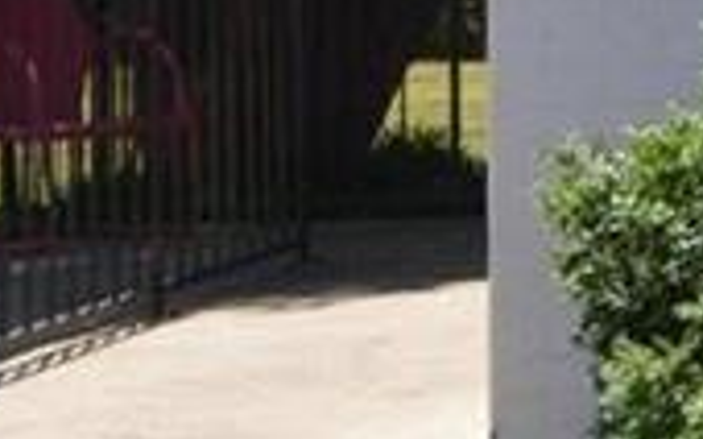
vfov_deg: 6.3
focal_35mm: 202
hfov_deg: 8.8
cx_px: 1989
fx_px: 3868
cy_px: -530
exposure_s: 1/200
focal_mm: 22
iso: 100
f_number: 7.1
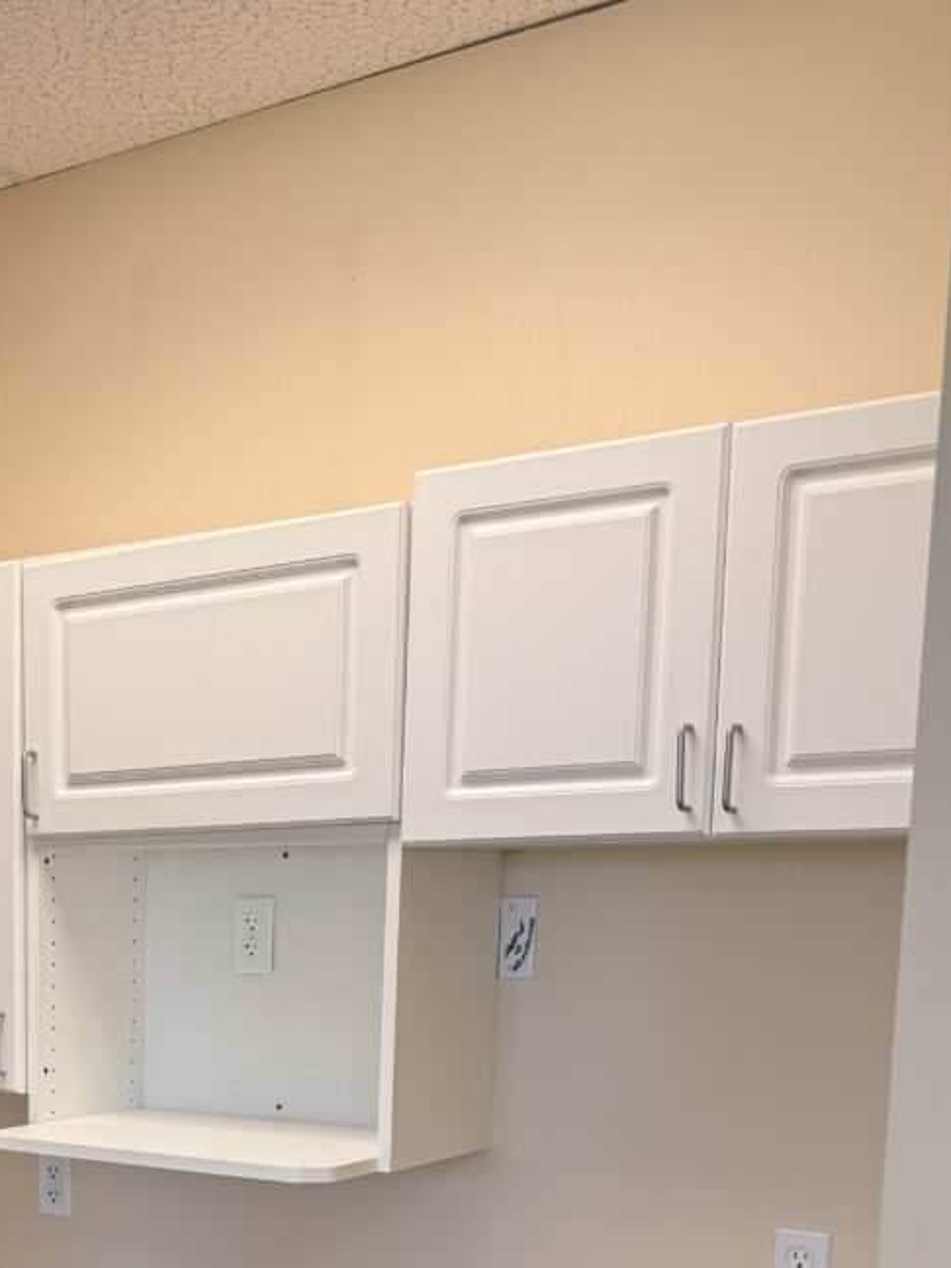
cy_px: 1179
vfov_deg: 35.6
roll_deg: -0.6
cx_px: 12
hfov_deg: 27.5
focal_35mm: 50
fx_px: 1832
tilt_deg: -8.9
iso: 64
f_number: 1.78
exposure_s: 1/120
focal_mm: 6.76
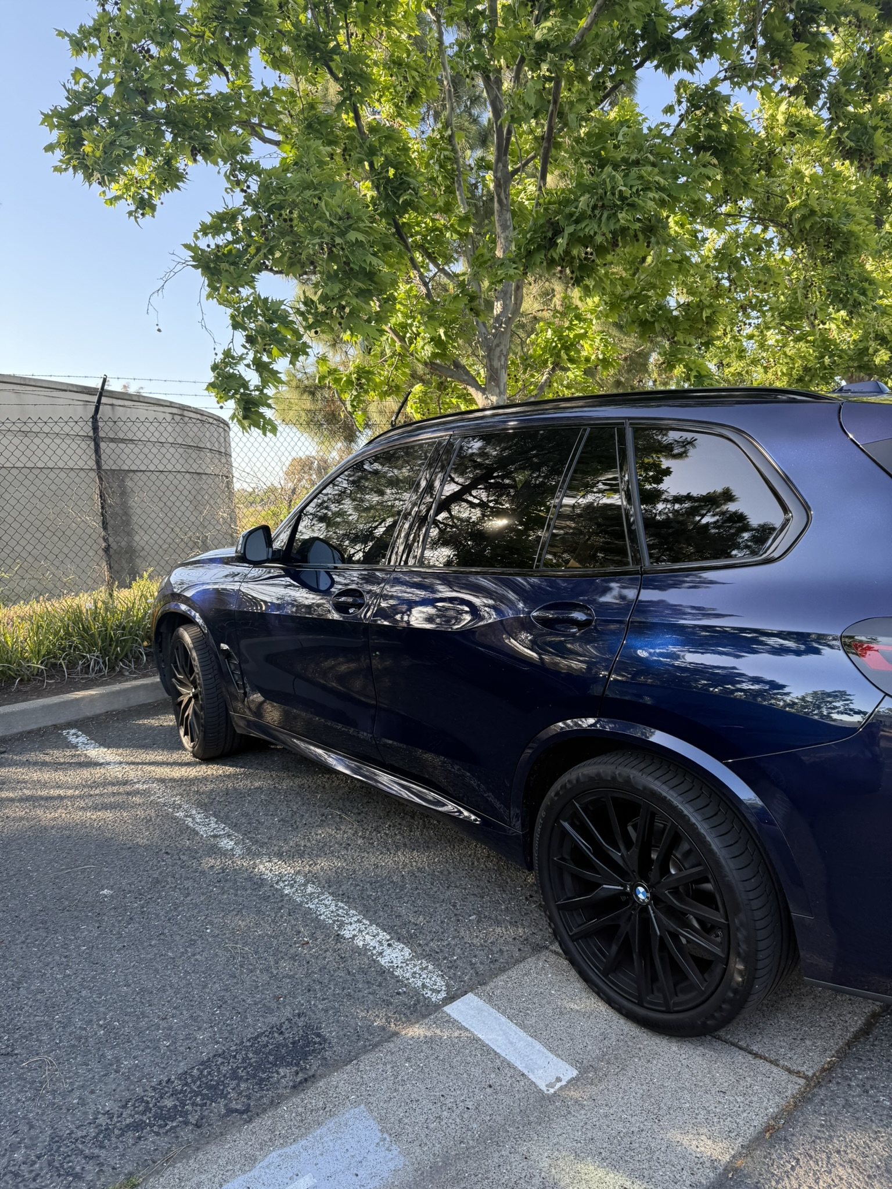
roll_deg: -1.2
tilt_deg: -4.6
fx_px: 825
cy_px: 594
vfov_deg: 71.6
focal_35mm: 24
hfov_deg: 56.8
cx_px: 446
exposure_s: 1/412
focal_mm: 6.76
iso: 100
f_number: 1.78
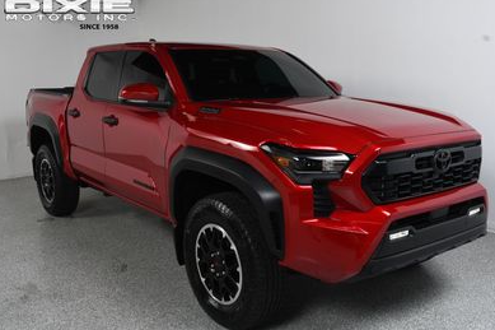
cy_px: 163
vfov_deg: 35.9
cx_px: 249
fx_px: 509
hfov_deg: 51.9
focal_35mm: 37
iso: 100
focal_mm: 24
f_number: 10
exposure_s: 1/160
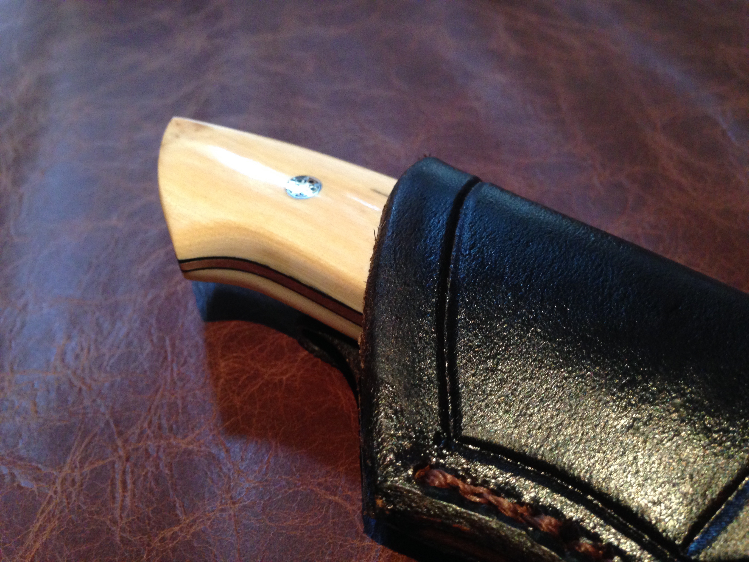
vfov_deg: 42.9
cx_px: 374
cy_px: 281
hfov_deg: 55.4
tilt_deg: -39.7
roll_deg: +2.6
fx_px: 714
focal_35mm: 33
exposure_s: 1/20
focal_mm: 4.12
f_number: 2.4
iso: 250
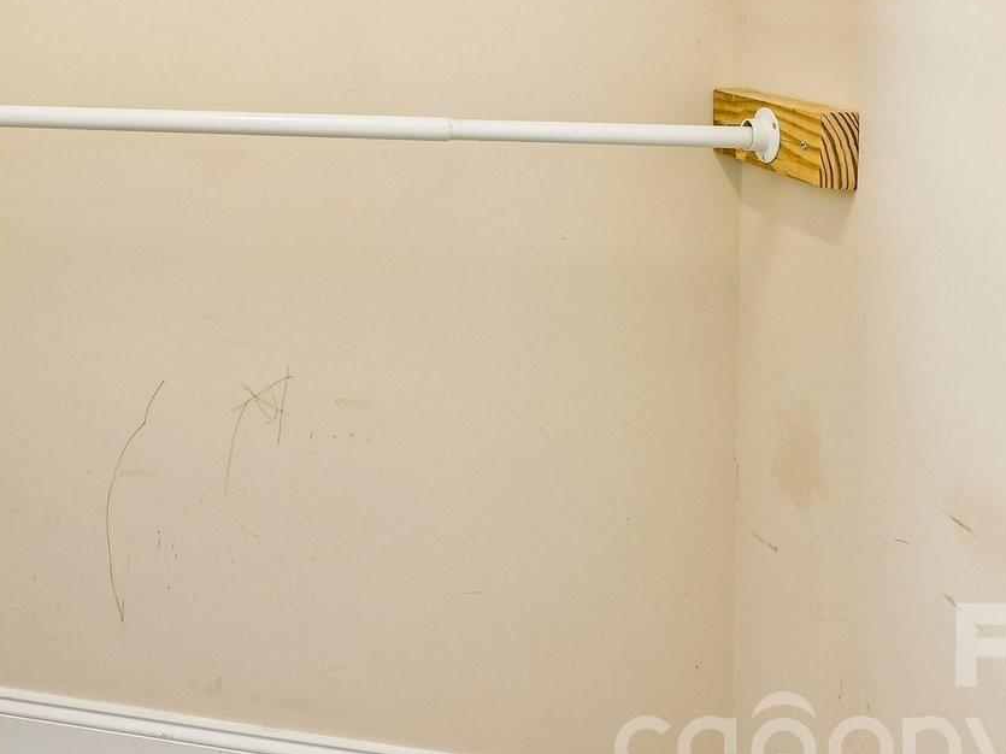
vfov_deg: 38.6
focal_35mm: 33
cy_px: 17
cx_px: 106
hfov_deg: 49.5
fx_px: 959
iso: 180
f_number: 8
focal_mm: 14
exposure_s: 1/15
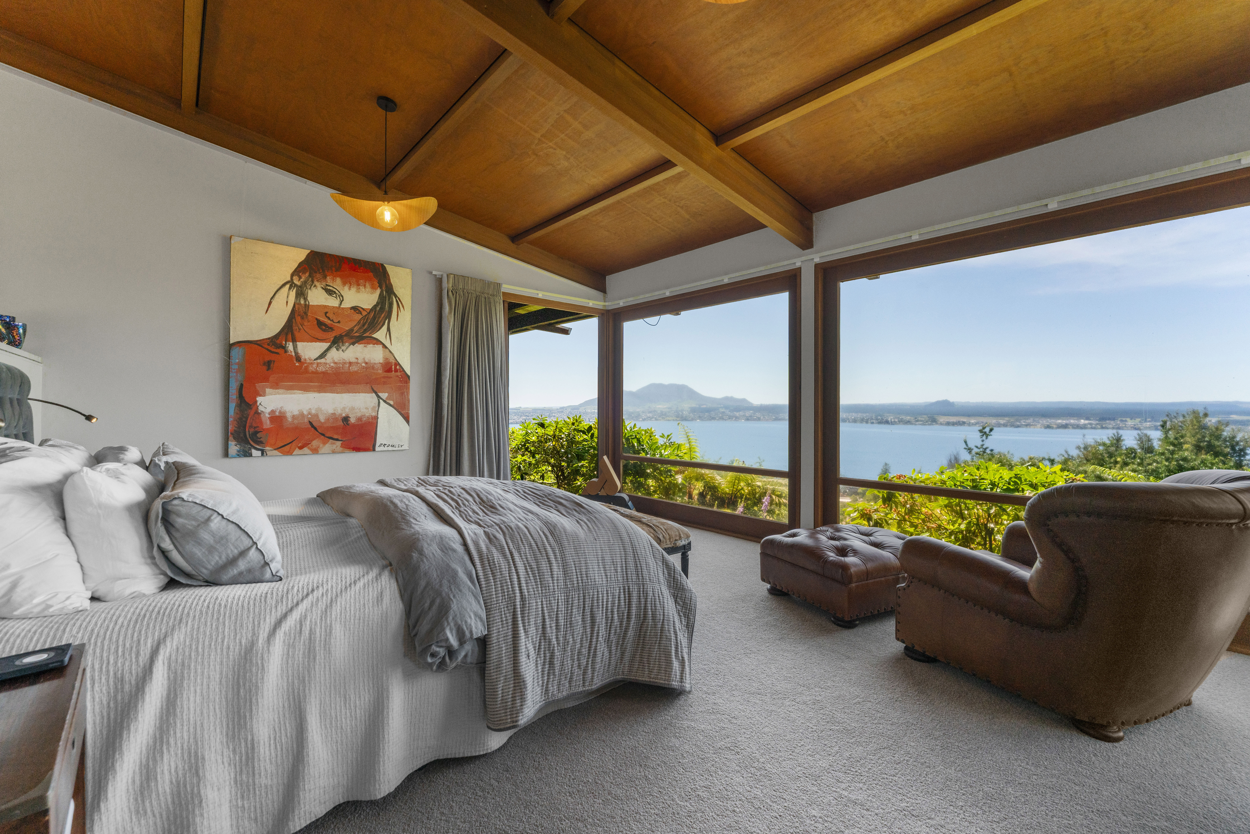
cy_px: 417
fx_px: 486
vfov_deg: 81.2
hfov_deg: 104.2
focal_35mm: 14
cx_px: 625
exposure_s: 1/200
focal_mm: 14
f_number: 8
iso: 640
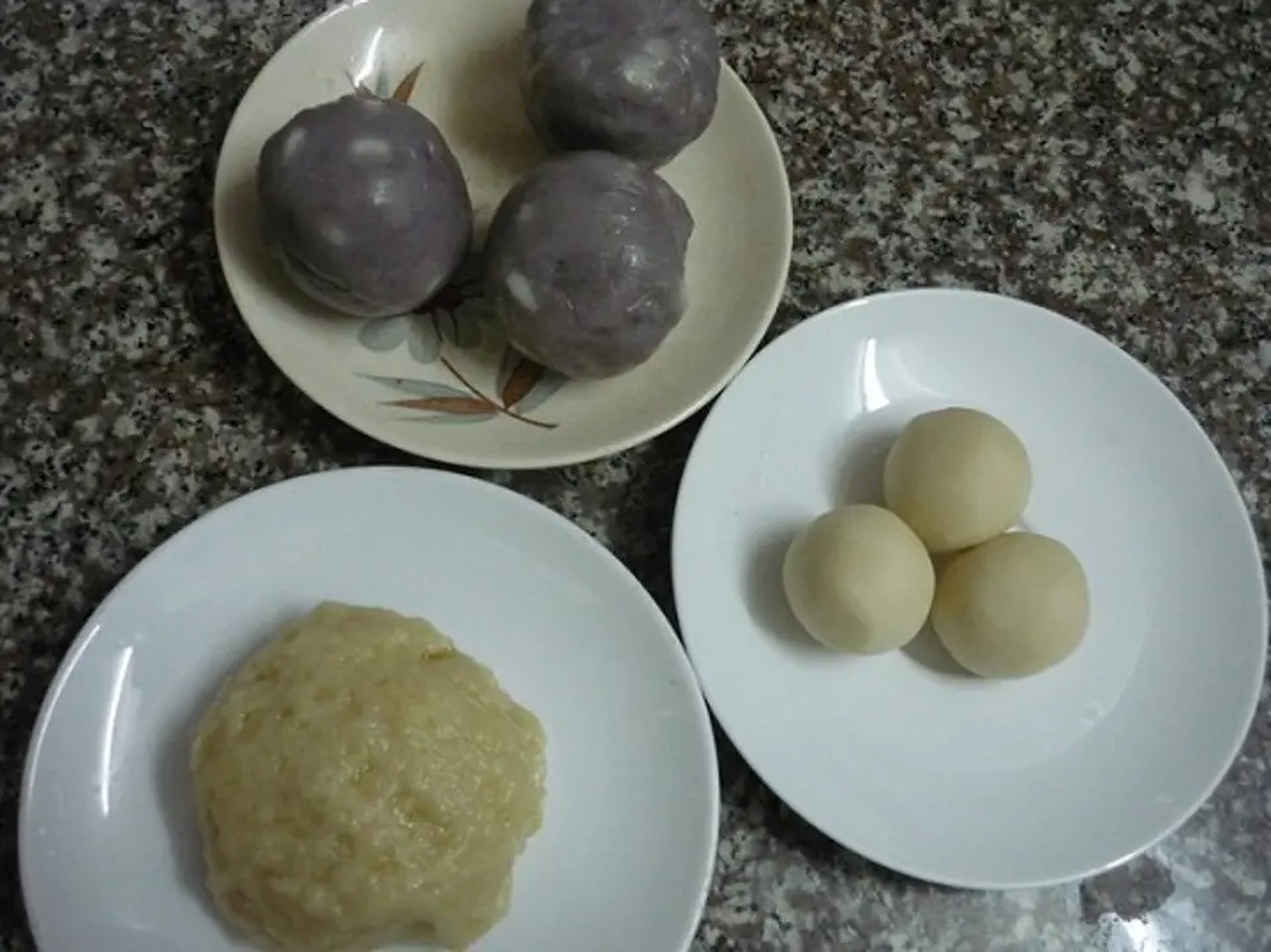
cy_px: 476
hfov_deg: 55.4
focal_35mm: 33
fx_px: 1211
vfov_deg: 42.9
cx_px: 636
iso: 400
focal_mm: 5.5
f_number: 2.8
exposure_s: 1/30
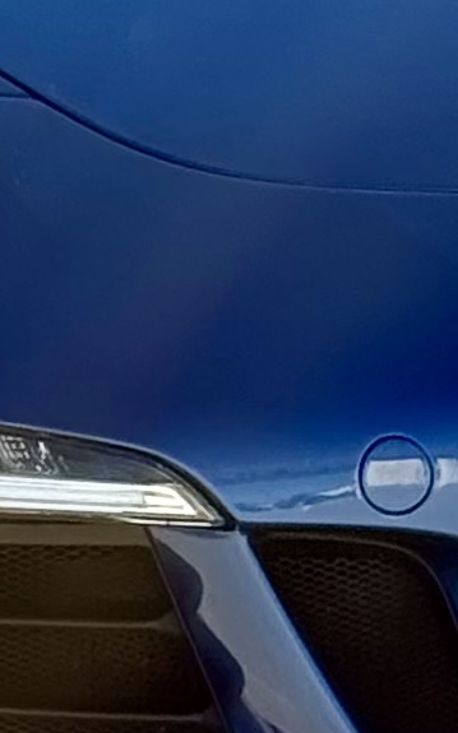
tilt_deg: -6.0
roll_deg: -0.8
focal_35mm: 357
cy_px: -210
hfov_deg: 3.7
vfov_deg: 5.8
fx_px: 7135
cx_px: -185
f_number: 1.78
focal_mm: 6.76
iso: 100
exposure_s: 1/987
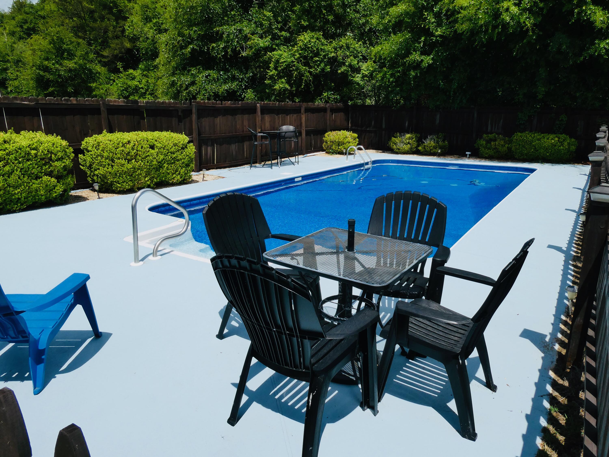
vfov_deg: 56.8
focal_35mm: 24
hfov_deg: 71.6
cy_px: 228
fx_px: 422
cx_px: 304
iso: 80
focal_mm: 4.3
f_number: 5
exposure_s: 1/1000
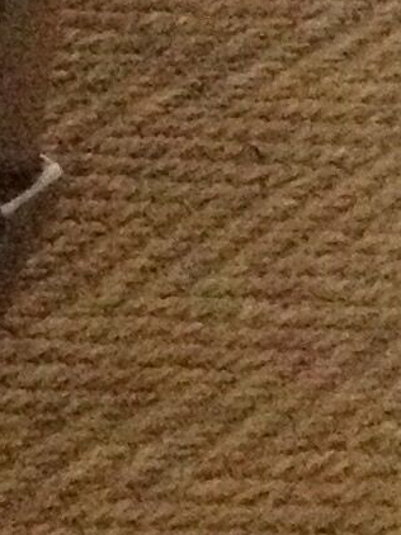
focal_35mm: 271
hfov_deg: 5.2
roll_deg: -0.5
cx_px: -725
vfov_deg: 6.8
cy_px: -938
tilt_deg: -25.6
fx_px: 4190
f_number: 2.4
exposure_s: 1/15
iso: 800
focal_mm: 4.28
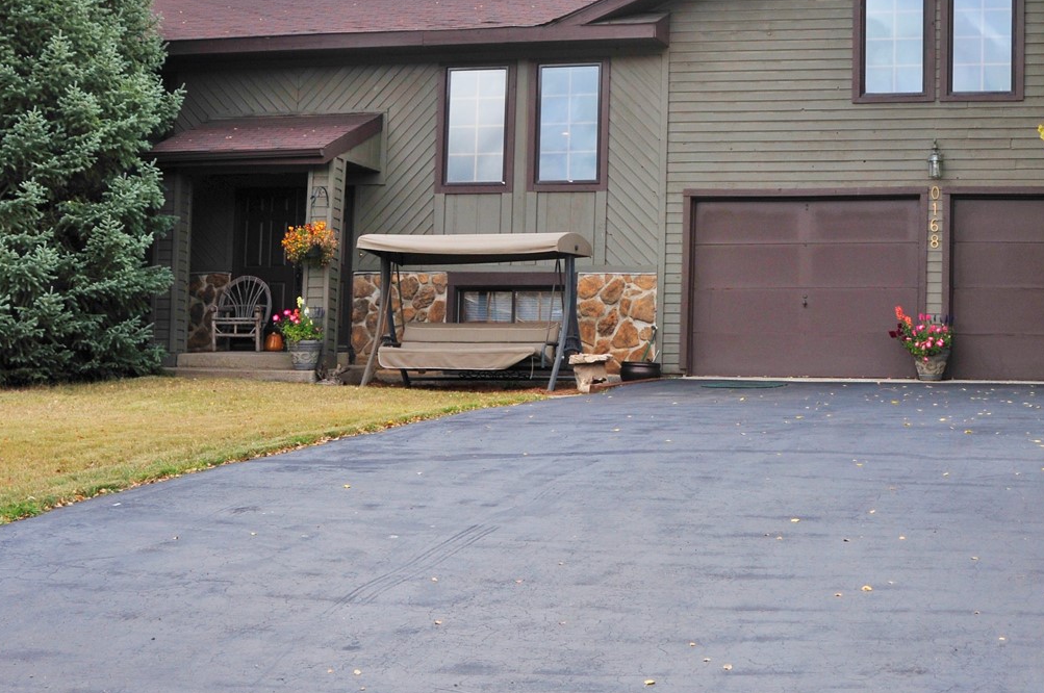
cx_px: 693
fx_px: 1767
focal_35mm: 61
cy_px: 262
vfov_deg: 22.2
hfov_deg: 32.7
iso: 200
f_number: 8
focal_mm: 24
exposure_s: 1/250
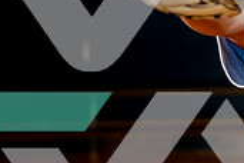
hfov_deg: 8.2
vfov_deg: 5.5
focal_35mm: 247
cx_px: 331
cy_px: -5
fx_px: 1674
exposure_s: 1/250
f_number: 4
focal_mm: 70
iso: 100
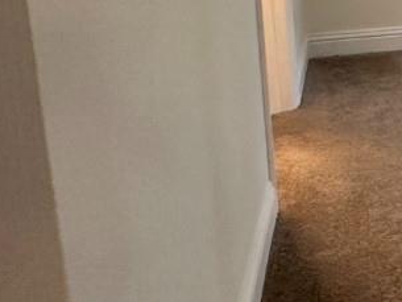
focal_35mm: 66
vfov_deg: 20.7
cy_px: -69
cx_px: 729
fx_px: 767
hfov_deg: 20.5
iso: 320
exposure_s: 1/120
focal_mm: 2.22
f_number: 2.2
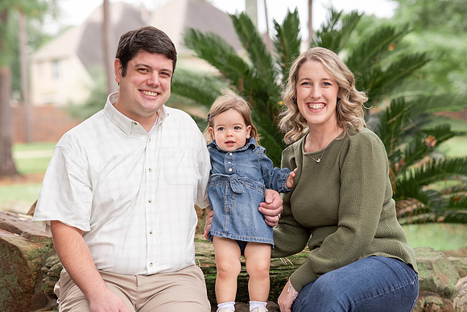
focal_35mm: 90
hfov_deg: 22.6
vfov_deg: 15.2
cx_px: 234
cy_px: 147
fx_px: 1167
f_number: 3.2
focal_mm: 85
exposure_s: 1/500
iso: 320
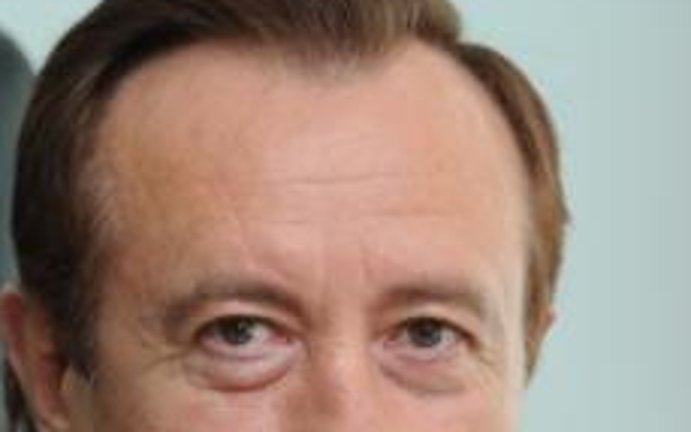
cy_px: 486
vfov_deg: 3.4
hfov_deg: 5.4
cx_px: 302
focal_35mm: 388
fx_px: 7305
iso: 320
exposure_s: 1/60
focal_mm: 130
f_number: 5.6
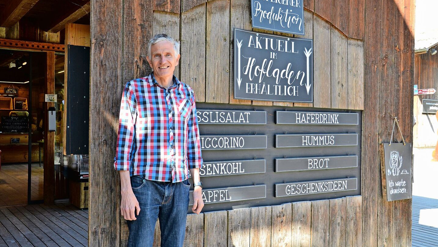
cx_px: 220
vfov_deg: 30.0
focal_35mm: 40
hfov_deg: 51.0
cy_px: 117
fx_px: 459
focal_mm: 25
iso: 220
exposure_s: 1/125
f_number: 5.6
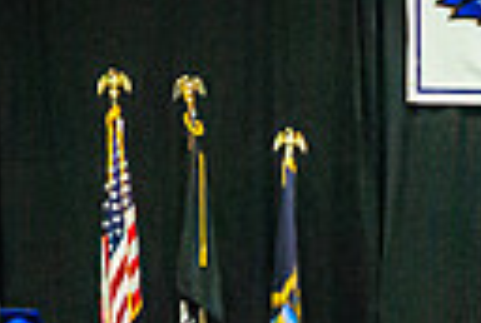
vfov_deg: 1.9
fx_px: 9549
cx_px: 588
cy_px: 658
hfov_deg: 2.9
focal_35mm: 713
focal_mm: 70
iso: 5000
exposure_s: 1/250
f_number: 2.8
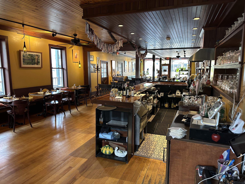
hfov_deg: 71.6
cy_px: 92
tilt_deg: -7.8
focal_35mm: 24
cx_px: 122
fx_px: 170
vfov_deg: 56.8
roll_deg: +0.0
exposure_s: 1/60
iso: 250
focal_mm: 6.86
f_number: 1.78
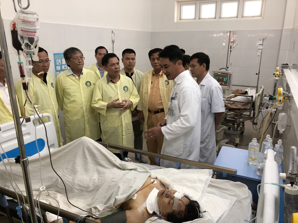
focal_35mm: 28
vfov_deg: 49.7
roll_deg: +0.9
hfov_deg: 63.4
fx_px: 241
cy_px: 112
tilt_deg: -15.2
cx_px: 149
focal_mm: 4
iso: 160
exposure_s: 1/50
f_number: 1.8
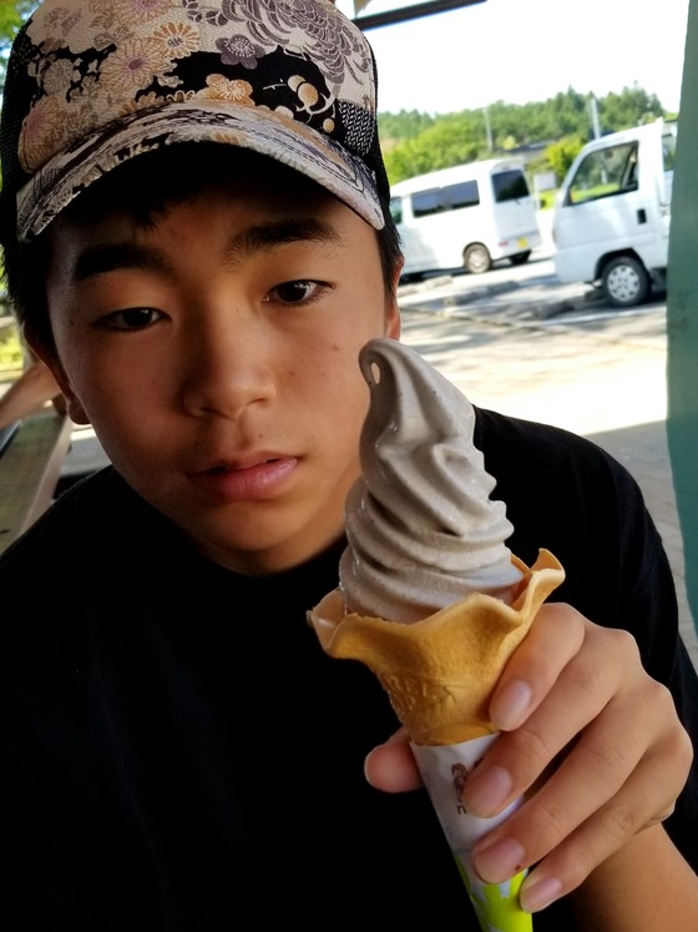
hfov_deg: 53.1
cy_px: 466
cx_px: 349
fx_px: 699
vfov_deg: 67.3
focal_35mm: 26
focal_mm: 4.3
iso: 50
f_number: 1.7
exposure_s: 1/586
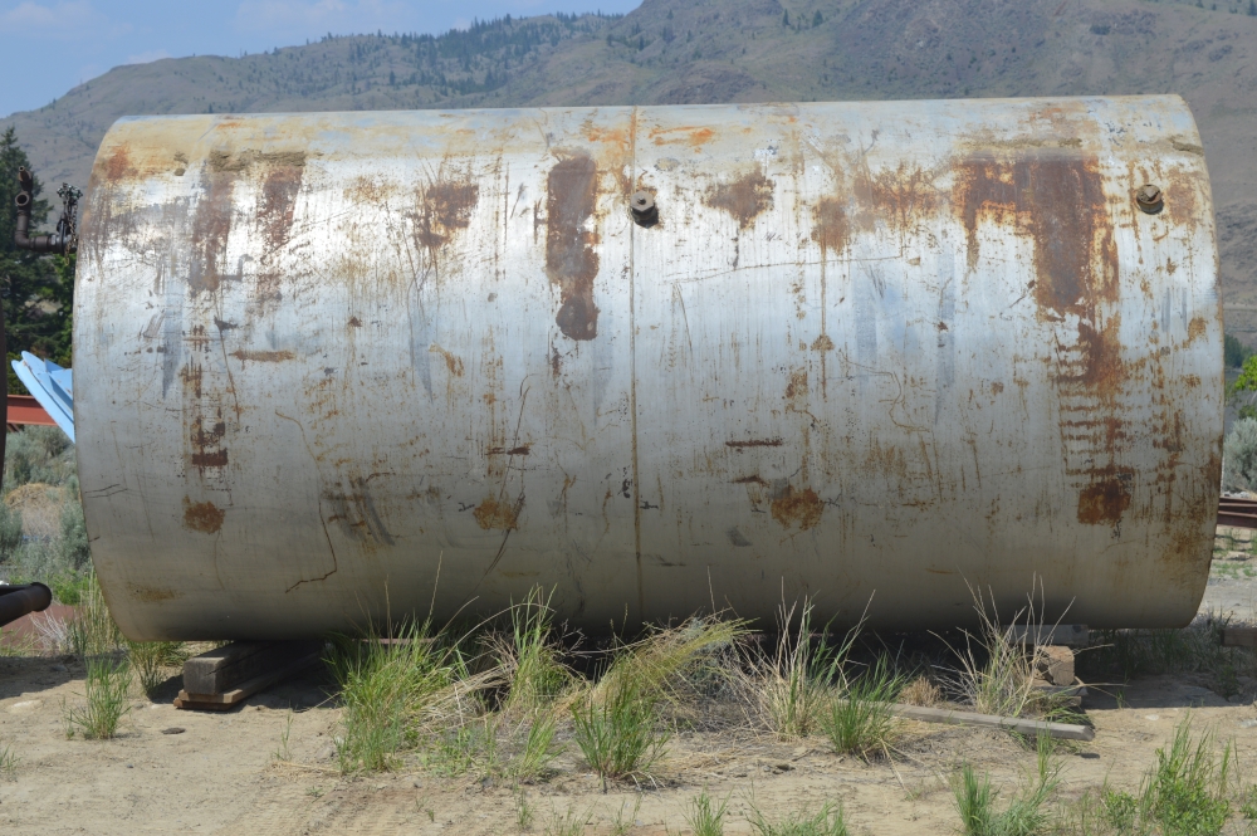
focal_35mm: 72
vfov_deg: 18.9
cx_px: 628
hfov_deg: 28.1
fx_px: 2512
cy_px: 418
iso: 100
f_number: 9
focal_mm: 48
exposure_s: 1/320
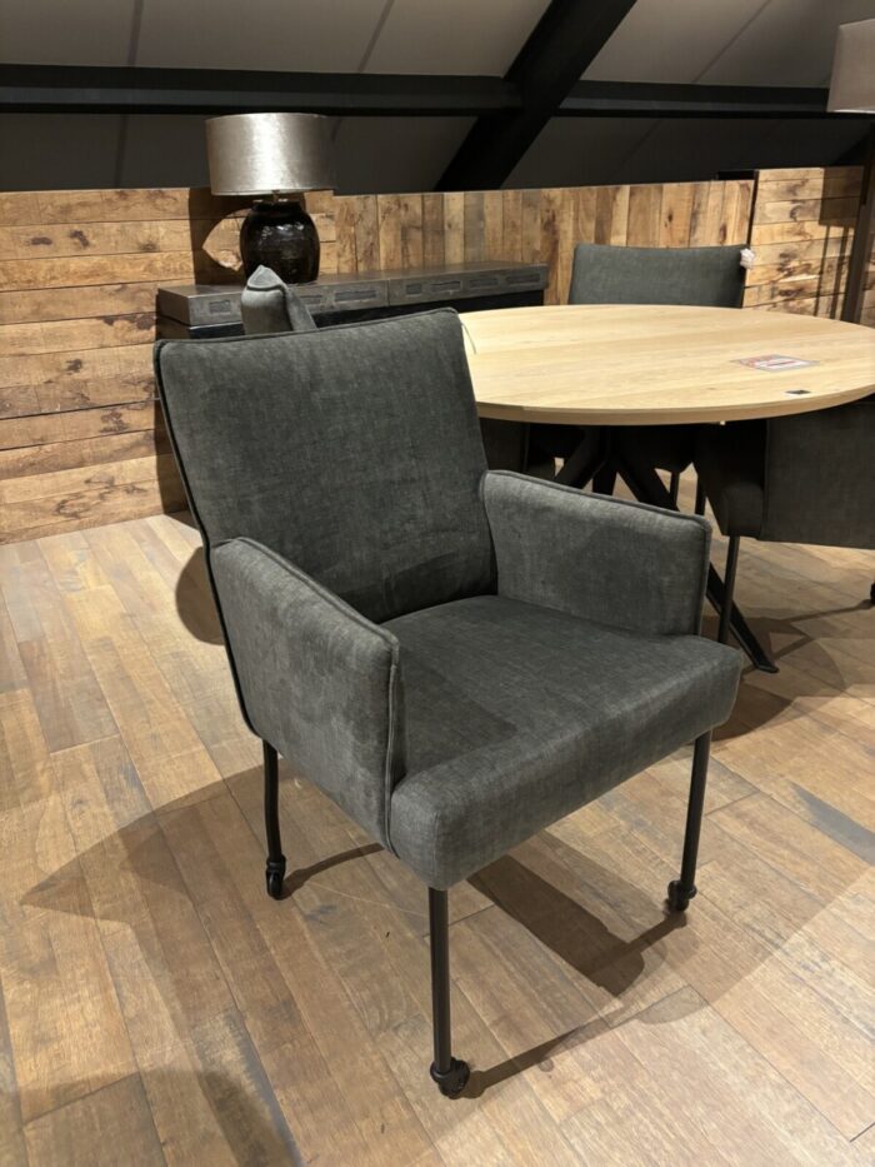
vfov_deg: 67.3
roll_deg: +0.7
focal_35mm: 26
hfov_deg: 53.1
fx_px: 876
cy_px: 584
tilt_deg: -25.1
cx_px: 438
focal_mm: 5.96
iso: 500
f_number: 1.6
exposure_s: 1/33
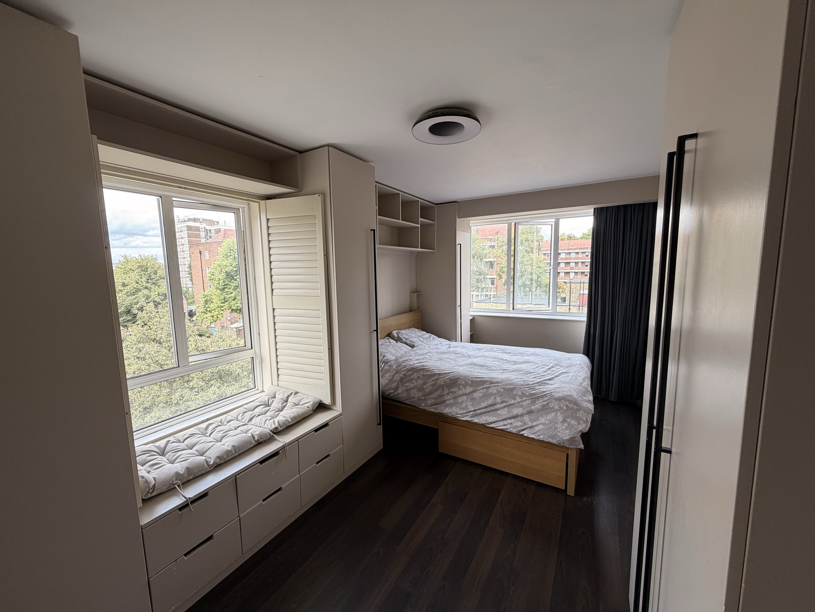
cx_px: 408
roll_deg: +1.9
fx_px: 330
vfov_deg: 85.7
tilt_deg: -6.3
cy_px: 306
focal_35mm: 14
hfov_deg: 102.1
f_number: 2.2
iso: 64
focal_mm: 2.22
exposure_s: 1/121
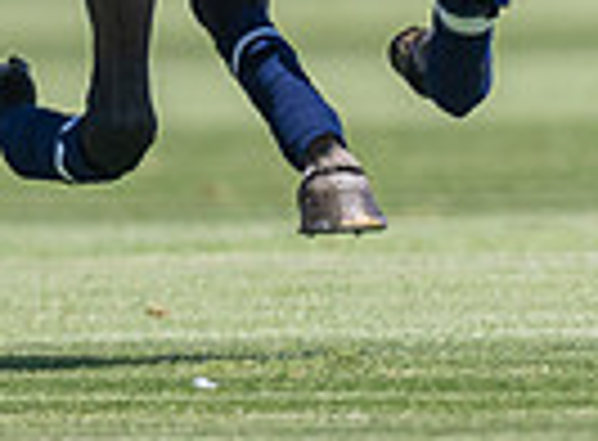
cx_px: 311
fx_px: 66418
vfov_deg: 0.4
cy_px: -160
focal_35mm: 3869
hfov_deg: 0.5
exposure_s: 1/5000
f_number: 3.5
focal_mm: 400
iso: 400
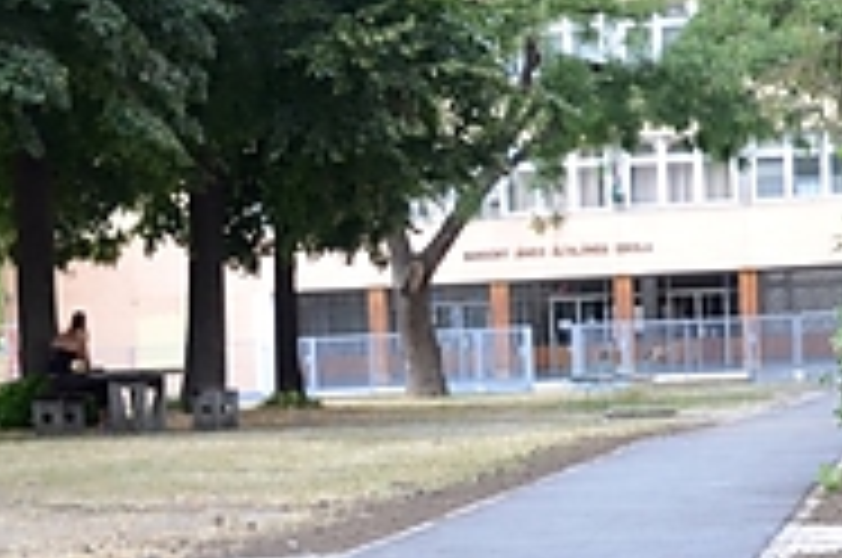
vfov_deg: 9.8
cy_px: 556
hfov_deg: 14.9
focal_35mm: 138
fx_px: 3222
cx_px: 396
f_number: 3.8
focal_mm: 26
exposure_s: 1/250
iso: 400
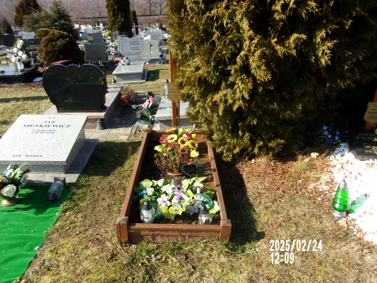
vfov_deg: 49.7
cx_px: 188
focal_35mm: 28
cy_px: 142
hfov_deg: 63.4
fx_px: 305
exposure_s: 1/50
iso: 80
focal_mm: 5.1
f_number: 10.8
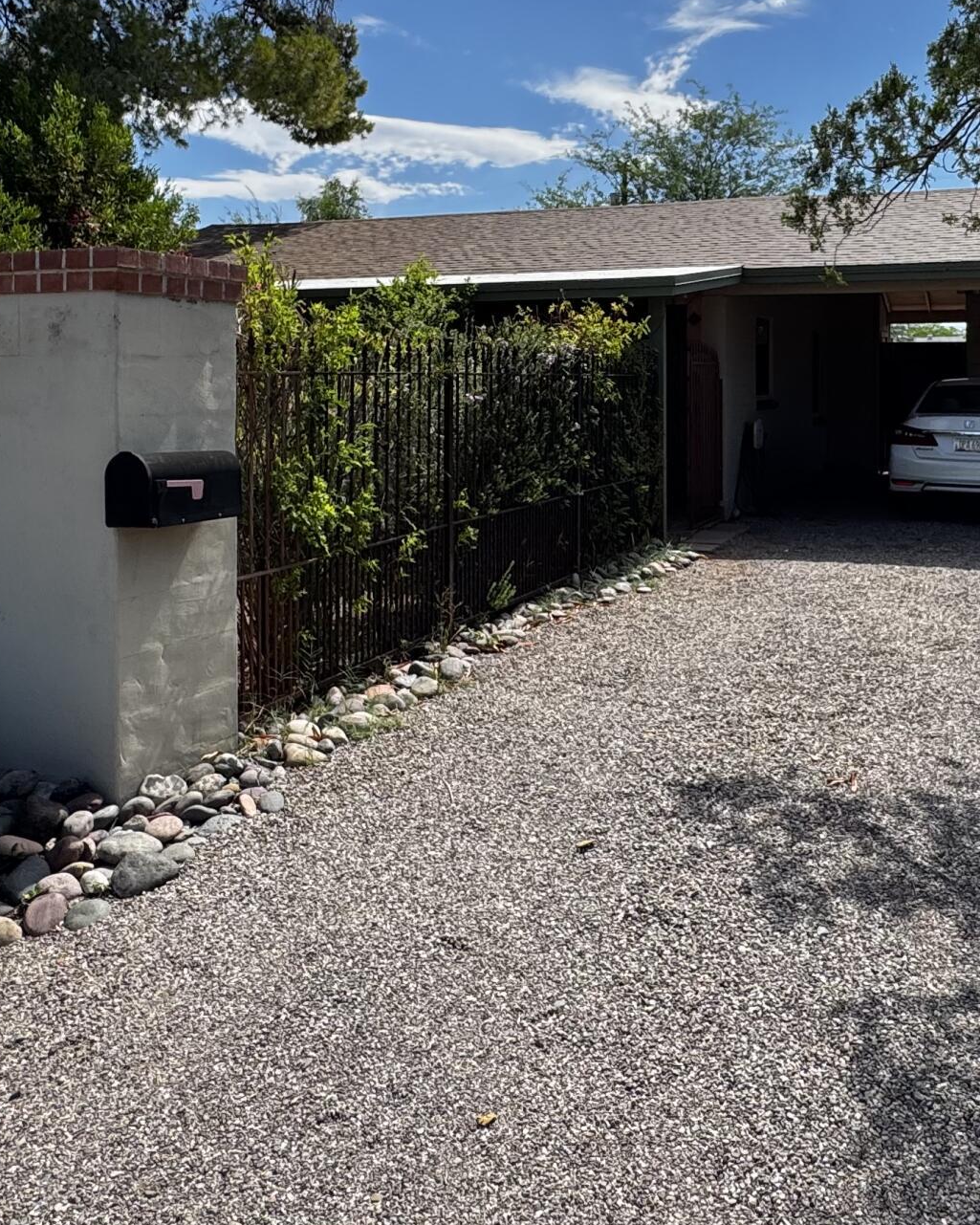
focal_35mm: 32
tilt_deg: -0.7
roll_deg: -0.3
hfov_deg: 45.4
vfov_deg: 54.2
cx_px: 609
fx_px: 1160
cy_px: 379
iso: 50
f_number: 2.2
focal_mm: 2.22
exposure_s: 1/1748
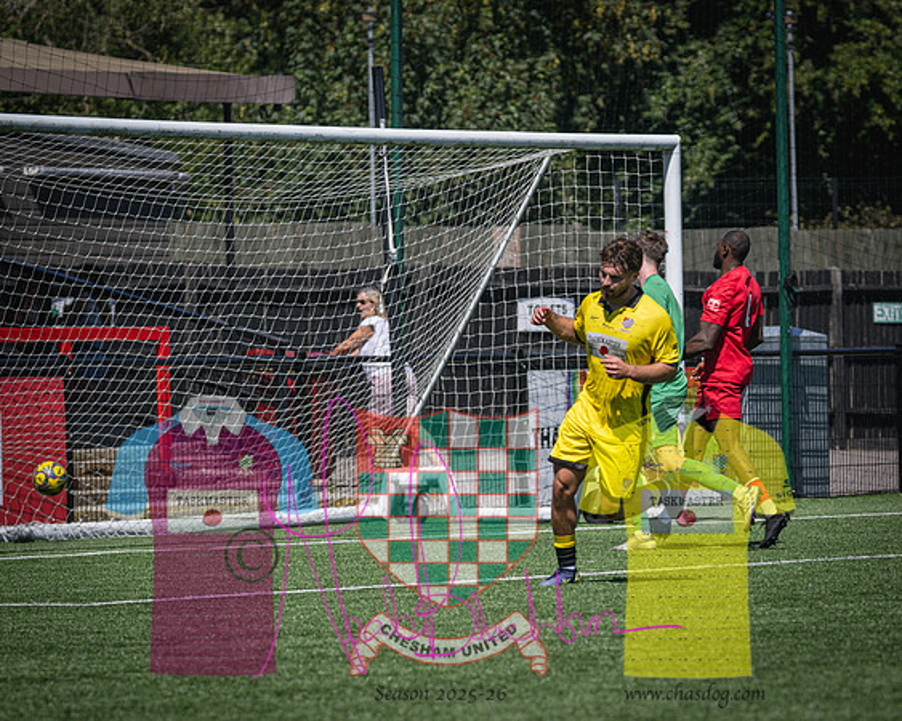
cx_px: 542
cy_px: 360
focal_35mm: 261
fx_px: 6976
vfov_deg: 5.9
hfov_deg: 7.4
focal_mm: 155
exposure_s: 1/5000
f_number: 4
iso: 320
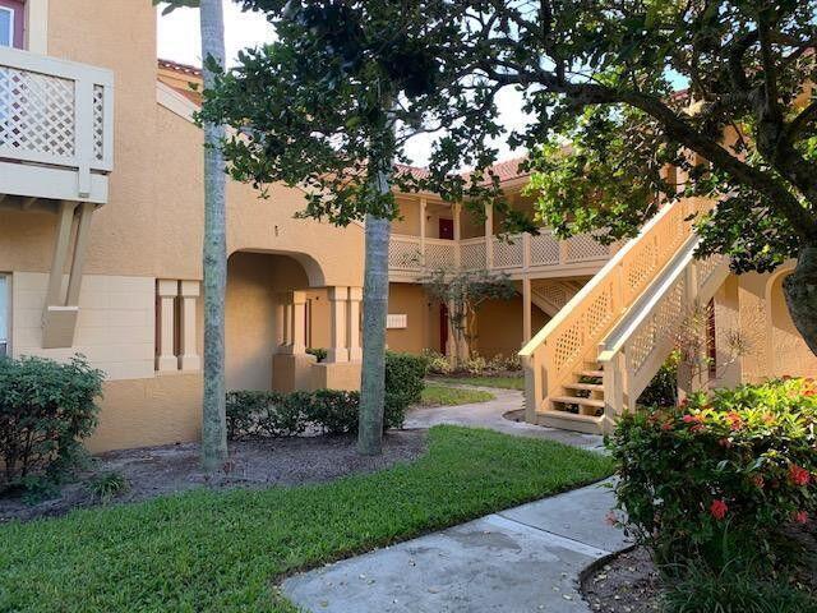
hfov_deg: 67.3
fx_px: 614
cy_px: 306
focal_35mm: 26
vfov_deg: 53.1
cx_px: 408
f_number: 1.8
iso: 25
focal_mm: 4.25
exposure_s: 1/144
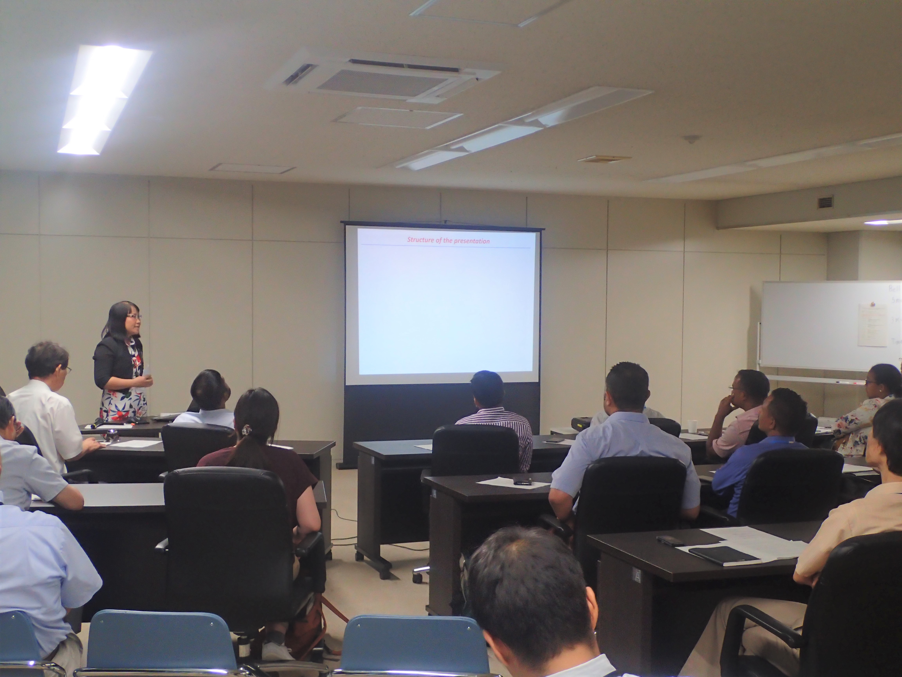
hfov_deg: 43.9
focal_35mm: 43
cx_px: 451
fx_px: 1120
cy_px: 338
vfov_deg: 33.6
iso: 640
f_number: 2.9
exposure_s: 1/80
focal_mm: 7.86
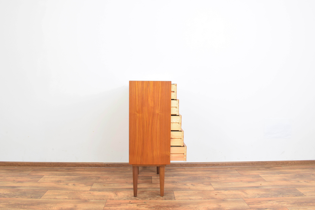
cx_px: 152
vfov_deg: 46.4
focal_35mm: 28
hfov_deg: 65.5
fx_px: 245
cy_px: 105
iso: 100
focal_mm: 18
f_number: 22
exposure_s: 4
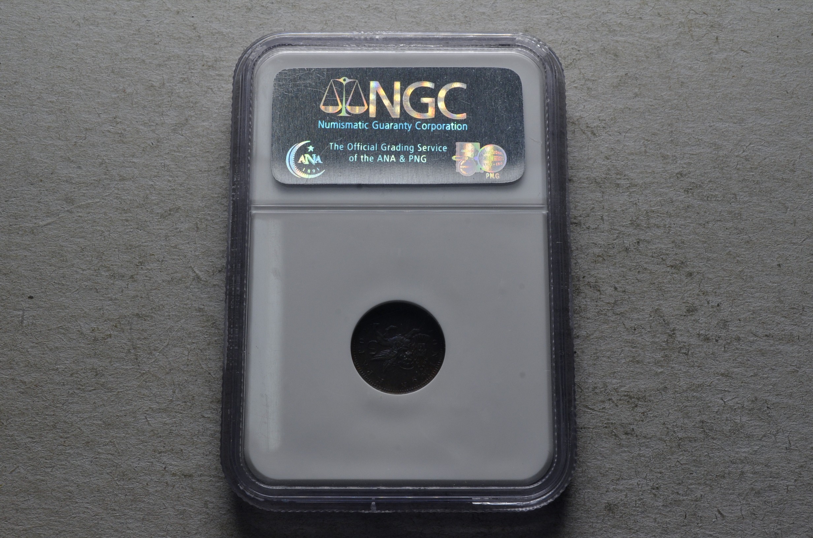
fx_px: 1082
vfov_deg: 28.0
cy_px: 269
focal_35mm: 48
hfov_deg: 41.2
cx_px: 406
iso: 400
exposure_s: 1/250
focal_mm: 32
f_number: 14
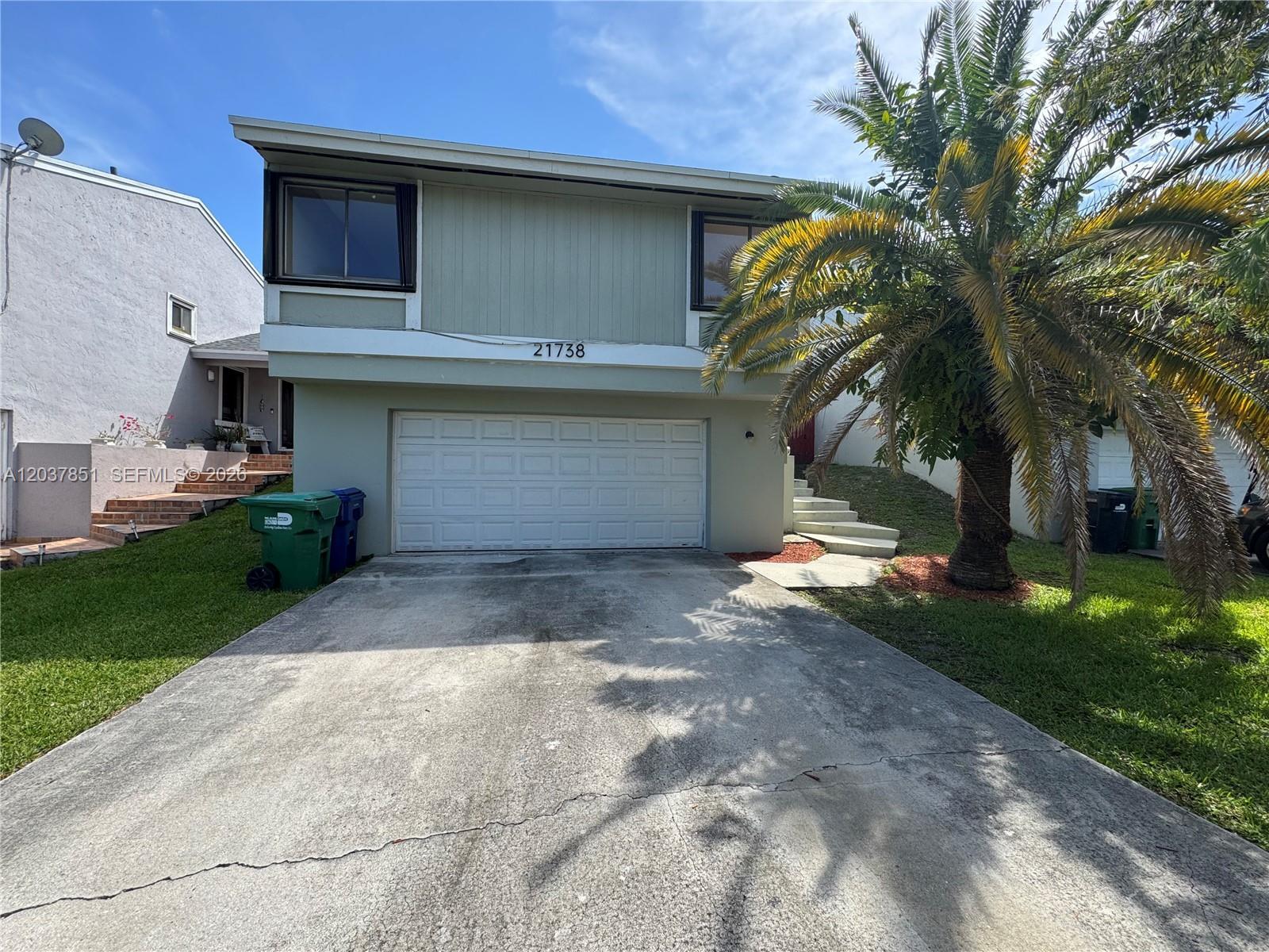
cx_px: 634
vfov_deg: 85.7
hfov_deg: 102.1
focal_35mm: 14
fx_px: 513
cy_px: 476
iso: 40
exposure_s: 1/522
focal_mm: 2.22
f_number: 2.2
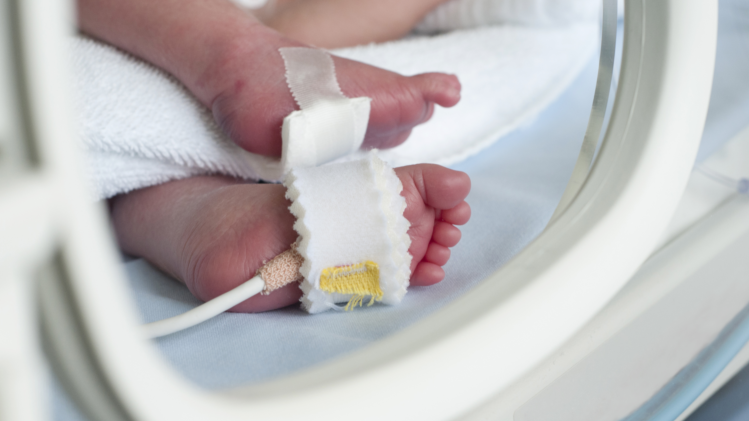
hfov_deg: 26.5
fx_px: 1589
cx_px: 379
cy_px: 218
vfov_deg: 15.1
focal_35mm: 80
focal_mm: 50
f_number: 5.6
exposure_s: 1/125
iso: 400
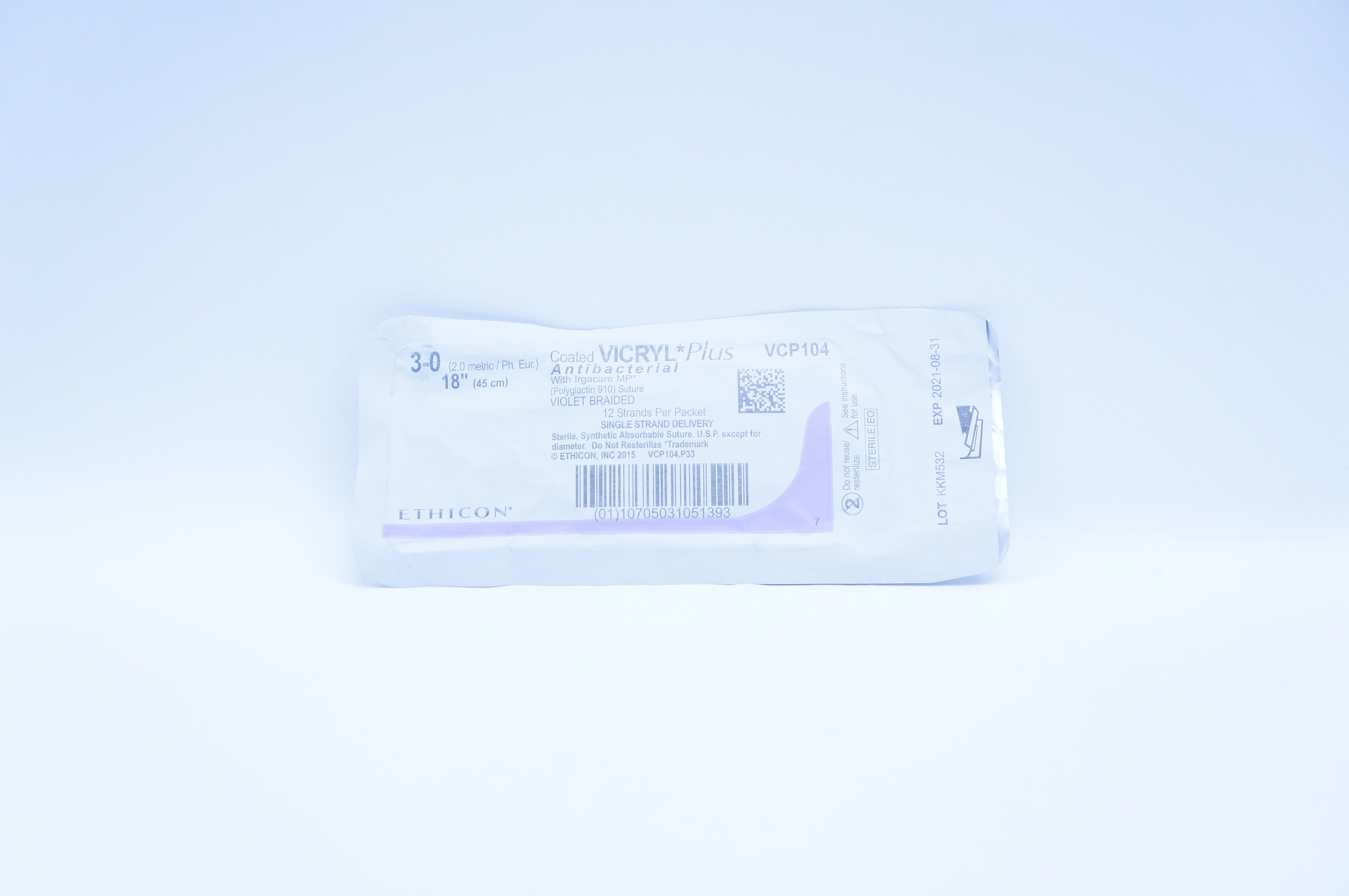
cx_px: 674
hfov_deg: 37.9
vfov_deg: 25.7
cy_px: 448
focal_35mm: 52
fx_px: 1965
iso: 800
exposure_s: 1/200
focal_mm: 35
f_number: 4.5
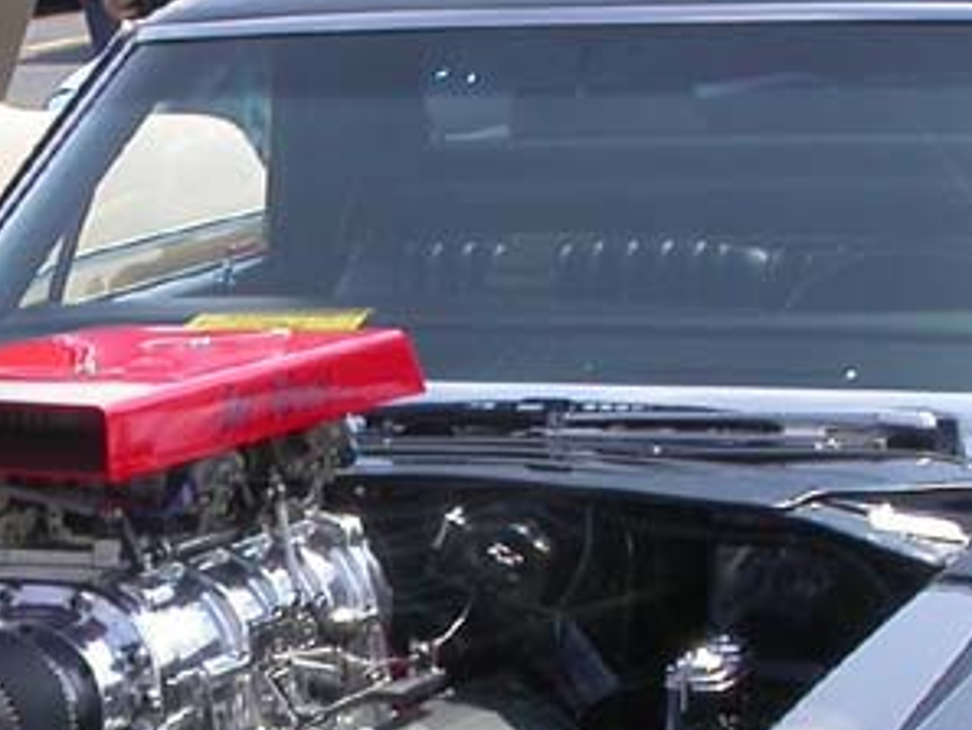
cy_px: 622
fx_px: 3680
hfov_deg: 14.9
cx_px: 183
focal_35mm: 131
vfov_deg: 11.3
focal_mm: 7.85
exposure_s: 1/248
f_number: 6.7
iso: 100
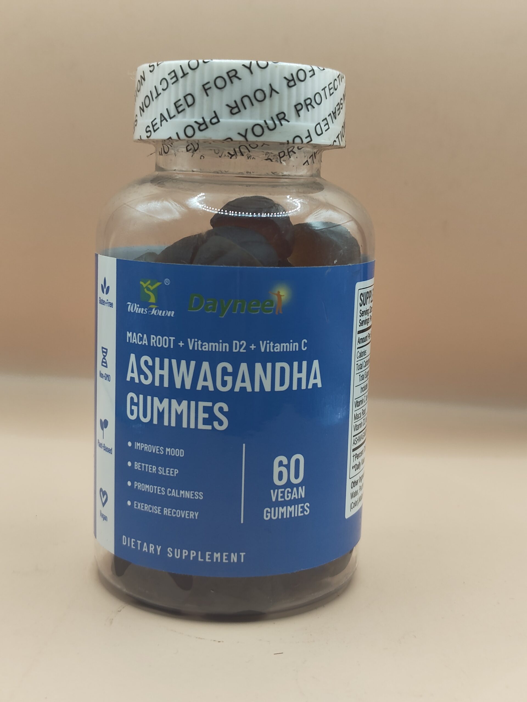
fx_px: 1015
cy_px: 351
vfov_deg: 38.2
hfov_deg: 29.1
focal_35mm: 50
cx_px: 264
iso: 164
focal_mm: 5.56
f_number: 1.88
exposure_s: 1/100
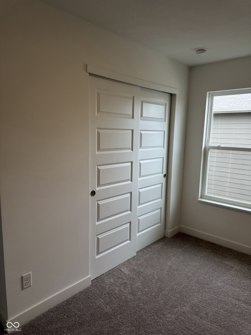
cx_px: 126
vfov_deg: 71.6
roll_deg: -1.1
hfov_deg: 56.8
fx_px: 232
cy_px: 168
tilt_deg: -9.5
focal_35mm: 24
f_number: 1.78
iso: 64
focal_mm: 6.76
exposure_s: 1/136
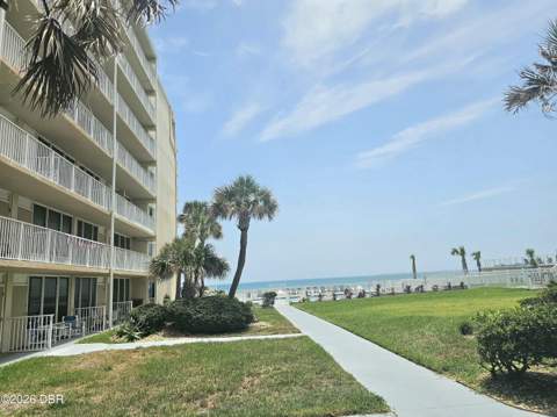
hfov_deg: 74.0
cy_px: 208
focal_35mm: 23
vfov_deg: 58.8
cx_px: 278
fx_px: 370
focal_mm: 6.3
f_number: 1.7
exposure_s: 1/1250
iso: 10
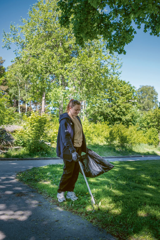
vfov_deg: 54.4
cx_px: 80
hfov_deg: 37.9
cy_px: 120
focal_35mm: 35
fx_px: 233
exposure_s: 1/1000
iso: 200
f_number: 2
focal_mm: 23
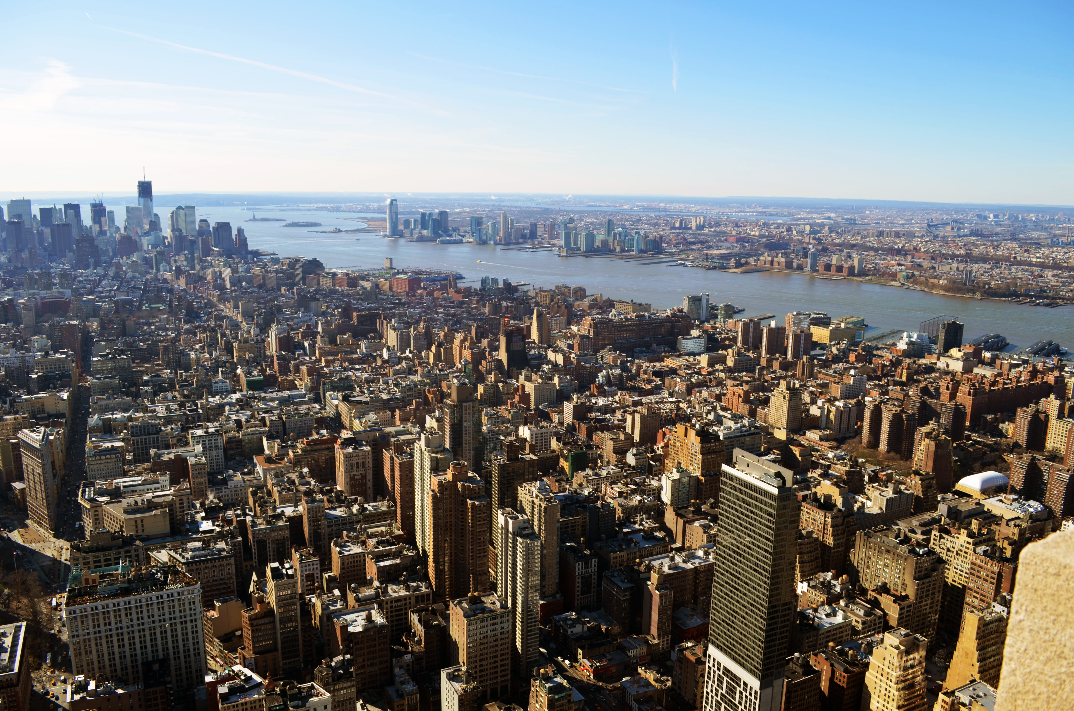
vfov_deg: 47.7
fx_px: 804
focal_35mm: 27
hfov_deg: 67.5
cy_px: 356
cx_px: 537
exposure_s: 1/250
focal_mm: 18
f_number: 8
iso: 110
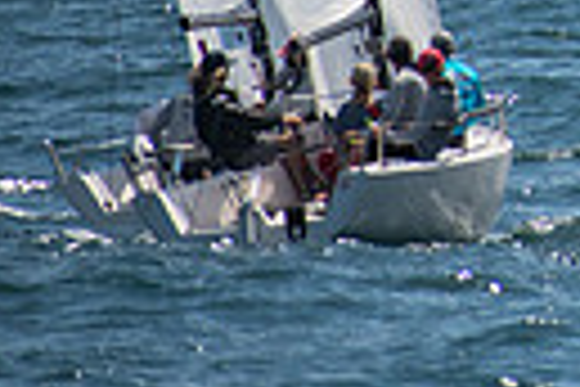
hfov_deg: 1.8
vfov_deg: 1.2
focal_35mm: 1115
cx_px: 1261
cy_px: -473
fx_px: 17962
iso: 200
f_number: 6.3
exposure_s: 1/1250
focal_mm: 155
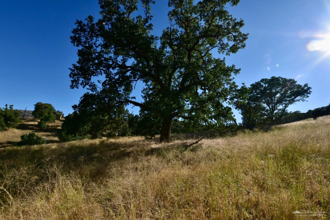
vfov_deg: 77.3
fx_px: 137
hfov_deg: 100.4
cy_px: 110
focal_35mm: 15
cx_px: 165
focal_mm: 10
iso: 200
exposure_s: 1/320
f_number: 10
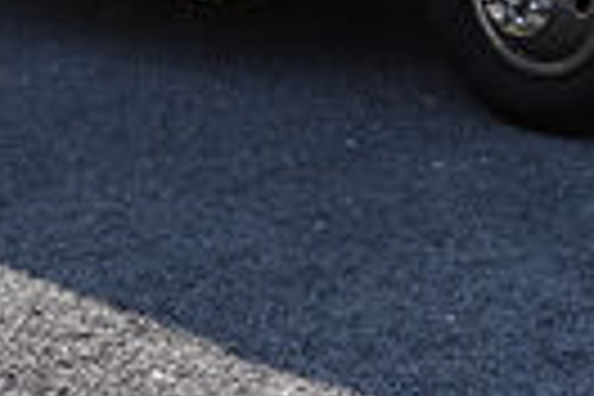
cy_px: -288
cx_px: 284
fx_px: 2667
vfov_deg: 8.2
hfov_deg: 12.7
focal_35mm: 162
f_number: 7.1
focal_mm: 30.5
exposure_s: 1/400
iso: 100
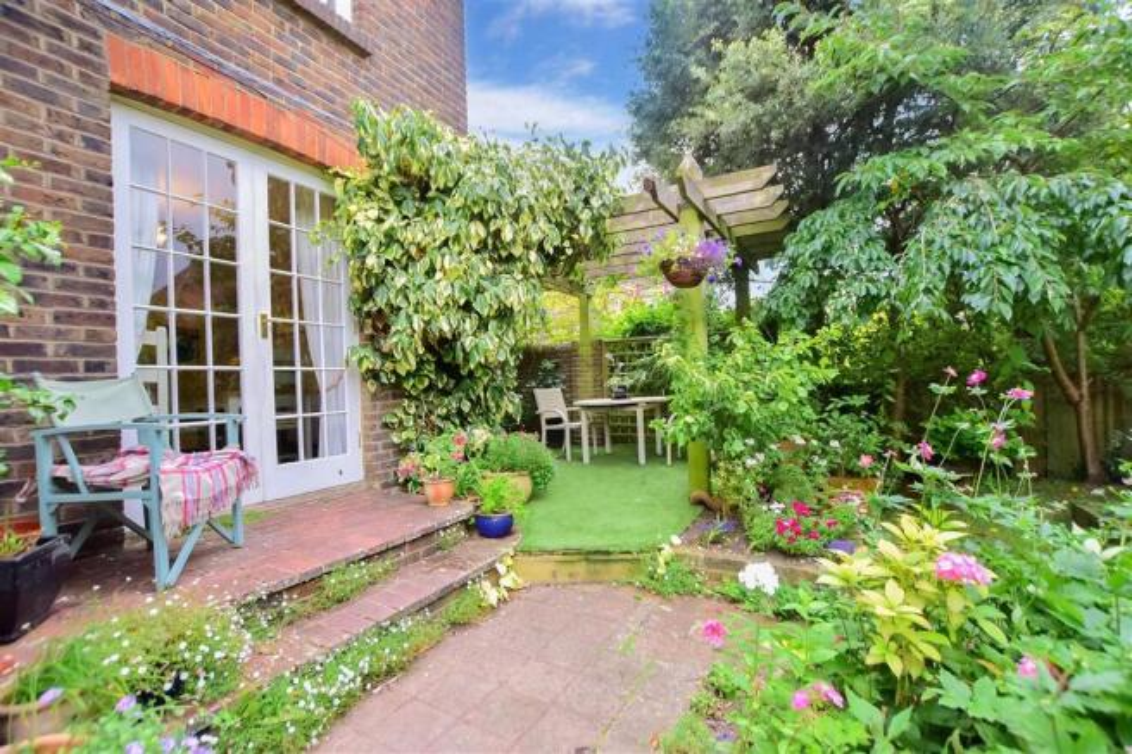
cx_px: 566
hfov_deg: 100.4
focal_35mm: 15
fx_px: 472
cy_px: 377
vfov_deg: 77.3
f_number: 5
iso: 500
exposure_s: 1/200
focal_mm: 10
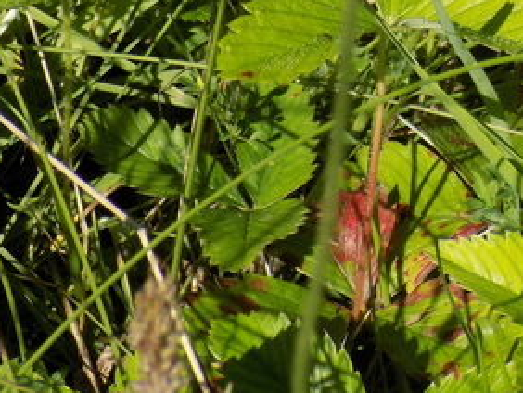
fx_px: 5398
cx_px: 619
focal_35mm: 357
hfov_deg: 5.5
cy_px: -169
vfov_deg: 4.2
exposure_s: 1/400
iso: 80
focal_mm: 20.9
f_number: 4.8
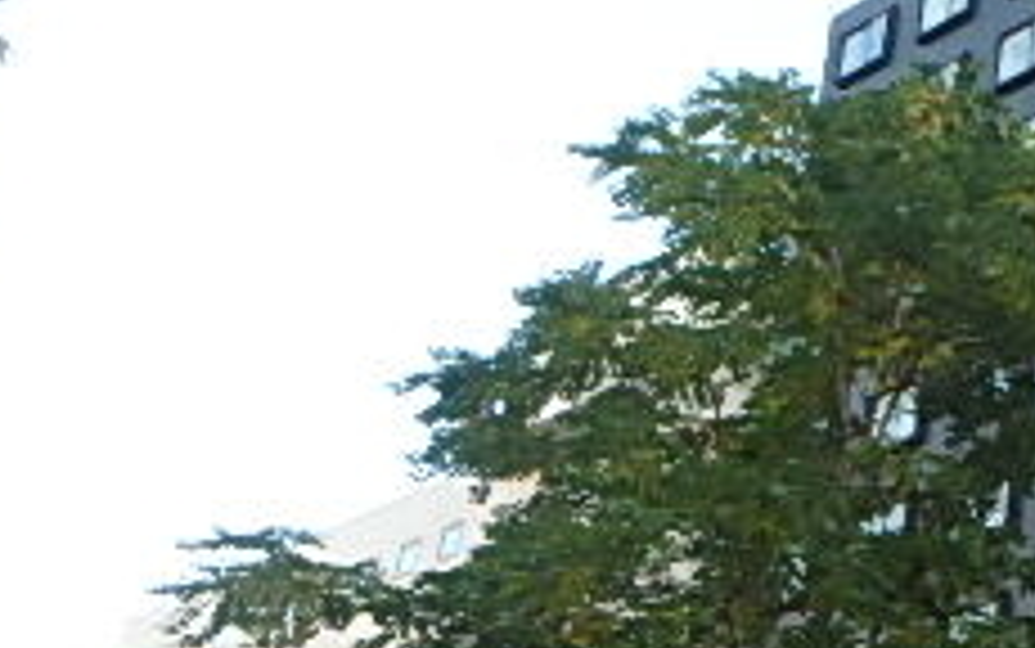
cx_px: 1364
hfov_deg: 27.3
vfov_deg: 20.7
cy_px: 536
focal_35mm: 62
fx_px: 1750
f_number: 3.5
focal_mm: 3.7
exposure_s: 1/80
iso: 125
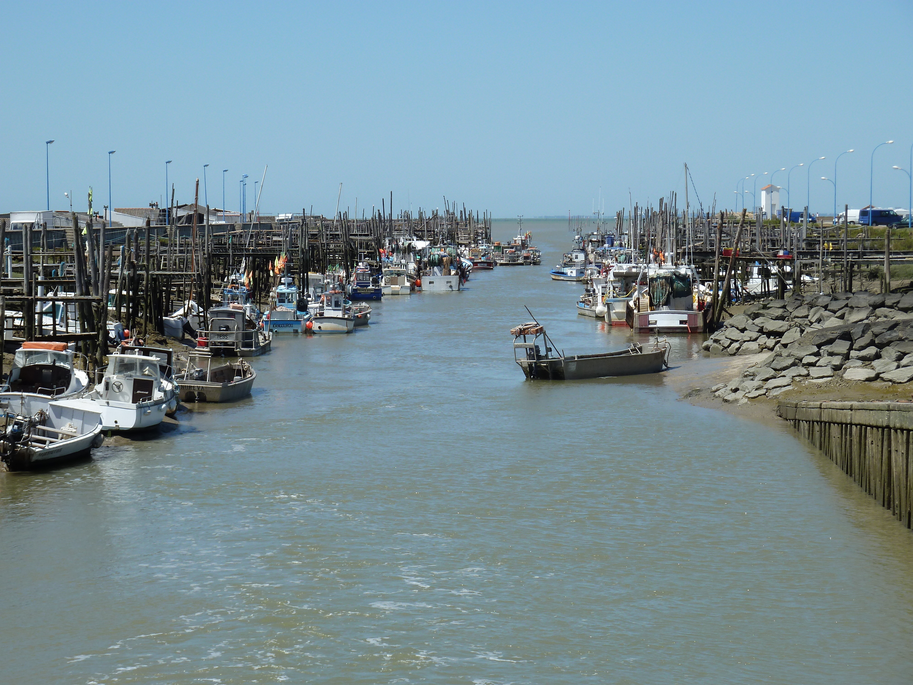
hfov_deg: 18.9
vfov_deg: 14.2
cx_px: 456
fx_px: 2743
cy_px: 342
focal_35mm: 104
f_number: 5.6
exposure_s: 1/400
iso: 80
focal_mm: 17
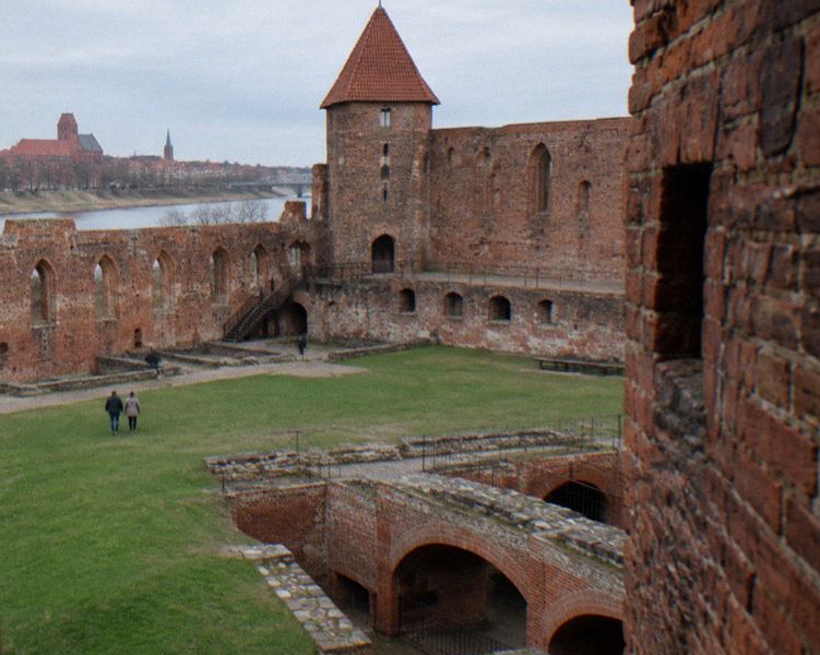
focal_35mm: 50
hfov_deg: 37.1
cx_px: 302
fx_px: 1213
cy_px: 328
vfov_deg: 30.2
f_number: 5.6
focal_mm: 40
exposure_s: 1/640
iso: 800
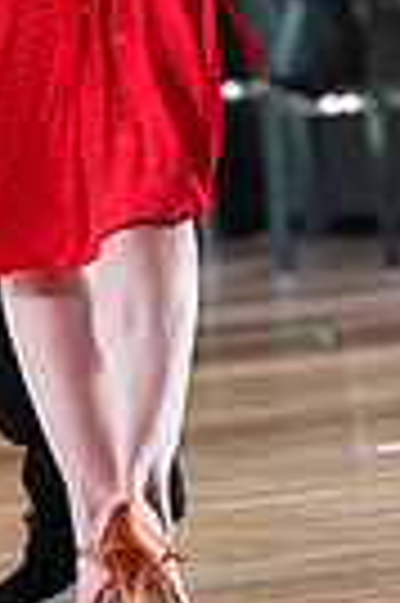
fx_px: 14486
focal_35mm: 867
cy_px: -338
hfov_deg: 1.6
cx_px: 852
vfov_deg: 2.4
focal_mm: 200
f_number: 4.5
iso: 8000
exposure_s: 1/400
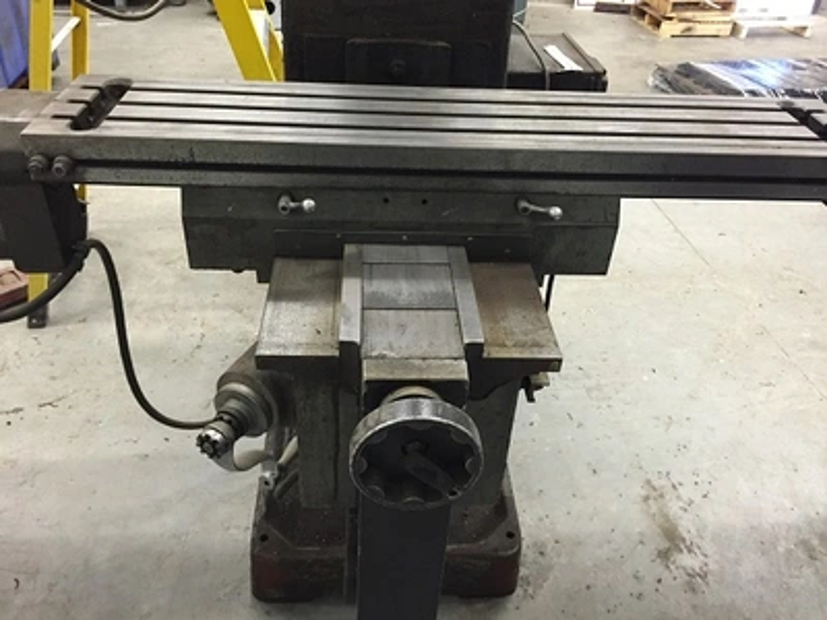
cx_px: 414
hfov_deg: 61.7
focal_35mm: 29
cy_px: 310
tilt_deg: -40.2
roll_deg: -5.2
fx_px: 693
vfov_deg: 48.2
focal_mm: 4.15
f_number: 2.2
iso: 200
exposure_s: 1/30
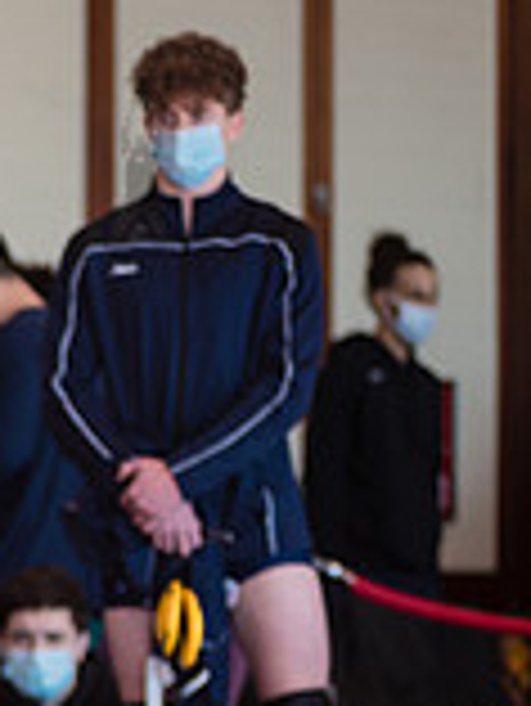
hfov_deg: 4.5
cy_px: 816
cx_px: -734
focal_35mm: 327
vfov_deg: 6.0
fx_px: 6679
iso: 400
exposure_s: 1/400
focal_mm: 92
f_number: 3.5
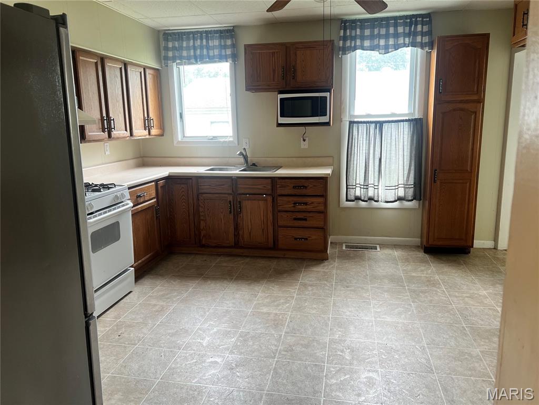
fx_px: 405
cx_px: 270
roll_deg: +1.4
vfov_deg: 53.1
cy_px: 202
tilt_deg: -10.6
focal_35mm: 26
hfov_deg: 67.3
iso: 80
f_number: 1.5
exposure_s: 1/120
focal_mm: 5.7
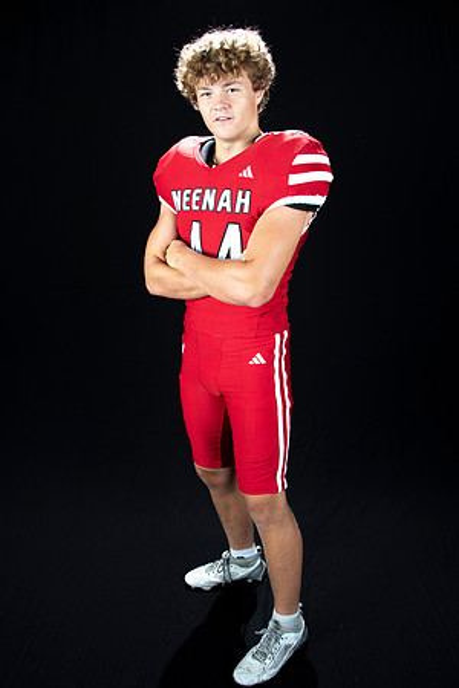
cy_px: 344
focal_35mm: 28
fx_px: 535
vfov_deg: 65.5
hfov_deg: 46.4
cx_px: 230
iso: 320
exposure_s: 1/160
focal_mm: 28
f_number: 9
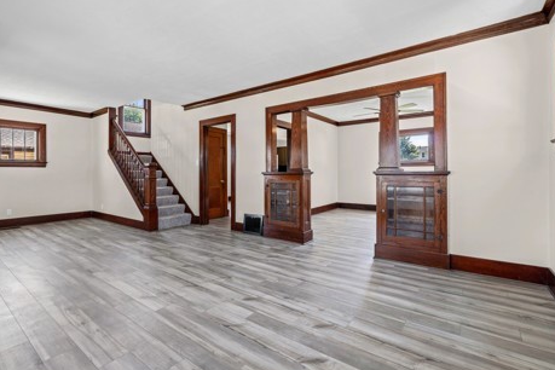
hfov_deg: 92.8
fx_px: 262
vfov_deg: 70.4
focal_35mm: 17
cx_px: 244
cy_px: 180
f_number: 9
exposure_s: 1/2.5
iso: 250
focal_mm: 13
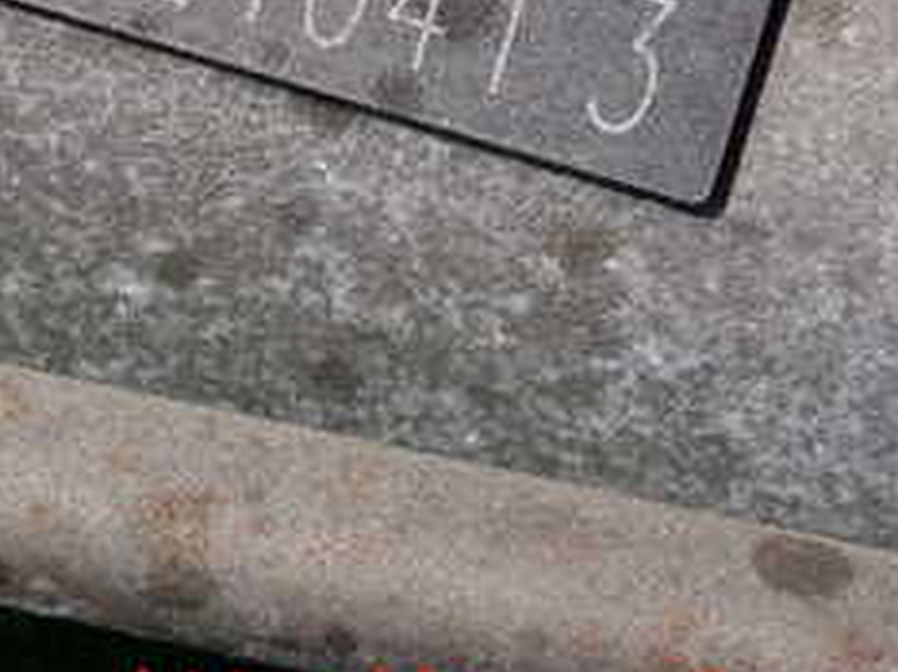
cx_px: -150
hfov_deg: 8.7
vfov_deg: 6.5
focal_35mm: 226
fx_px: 5857
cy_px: -108
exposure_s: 1/400
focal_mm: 15.66
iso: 100
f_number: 6.3
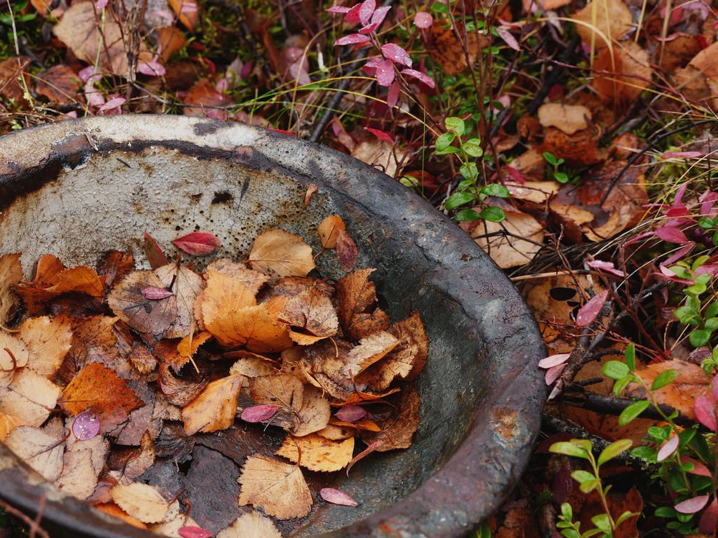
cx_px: 175
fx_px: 1390
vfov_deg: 21.9
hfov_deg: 28.5
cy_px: 349
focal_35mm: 67
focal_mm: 21
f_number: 4
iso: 200
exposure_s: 1/80
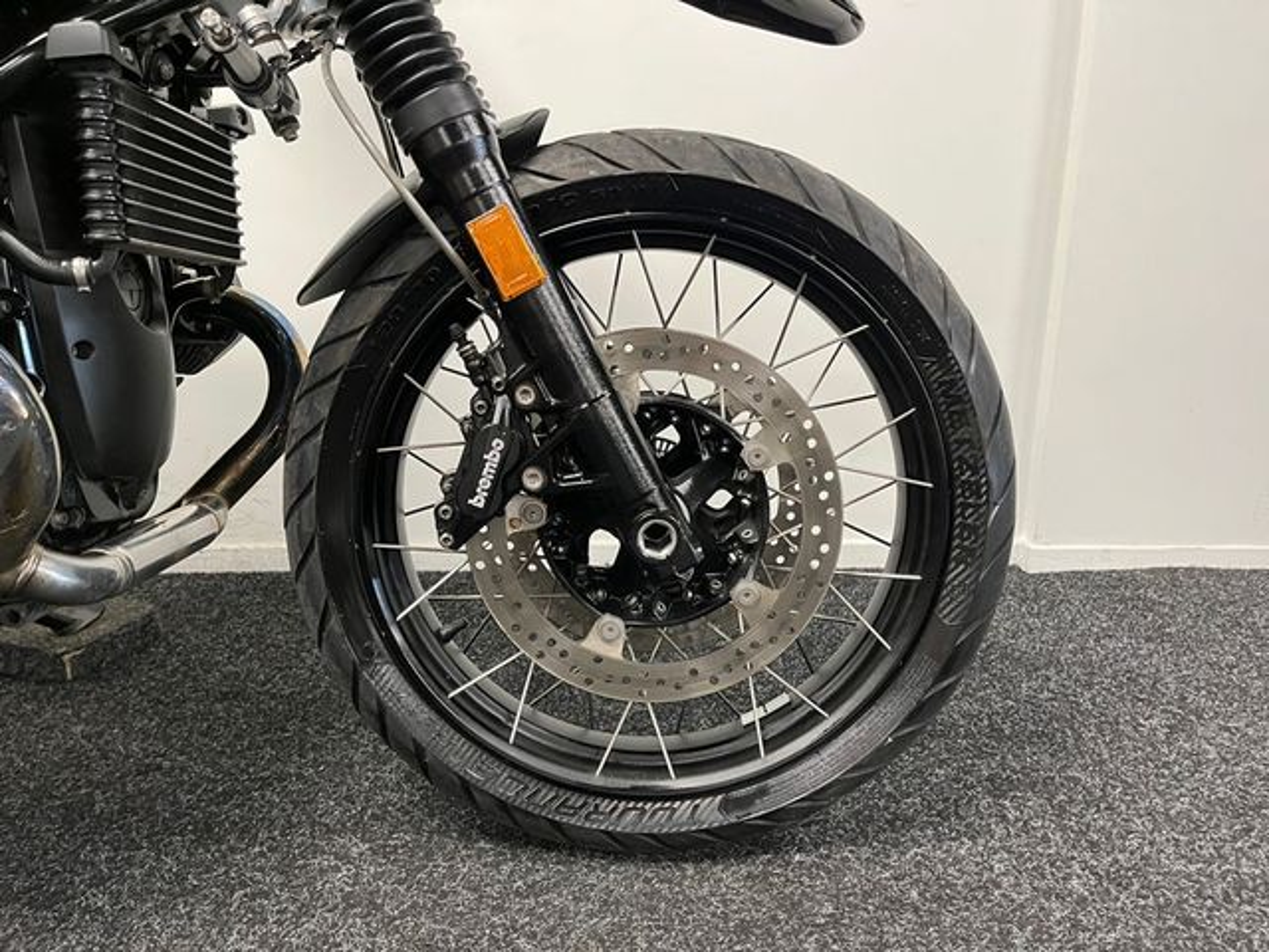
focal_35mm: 26
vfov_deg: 53.1
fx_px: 953
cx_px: 634
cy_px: 476
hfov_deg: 67.3
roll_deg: -0.1
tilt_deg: -15.4
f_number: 1.6
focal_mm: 5.1
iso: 250
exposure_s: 1/50
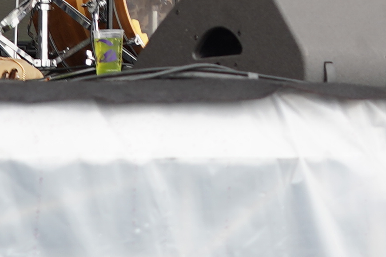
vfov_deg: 3.8
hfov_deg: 5.8
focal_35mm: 352
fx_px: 3775
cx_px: 521
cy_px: -439
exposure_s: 1/80
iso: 100
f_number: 4.5
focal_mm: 51
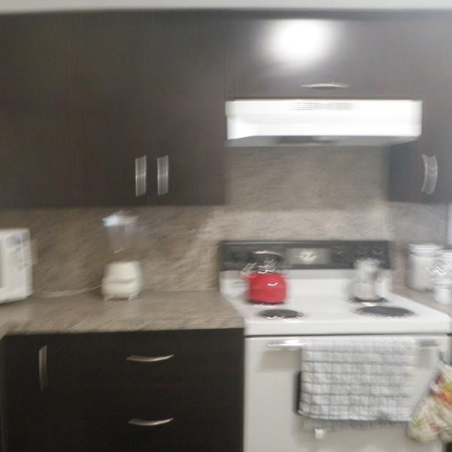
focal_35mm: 42
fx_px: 620
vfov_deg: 39.9
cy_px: 268
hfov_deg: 39.4
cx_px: 139
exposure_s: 1/4
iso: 200
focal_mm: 5
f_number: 3.5
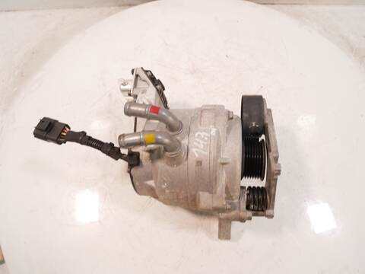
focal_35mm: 24
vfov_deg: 56.8
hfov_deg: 71.6
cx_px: 182
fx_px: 253
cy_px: 137
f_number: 3.5
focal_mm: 12
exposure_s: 1/60
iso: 500
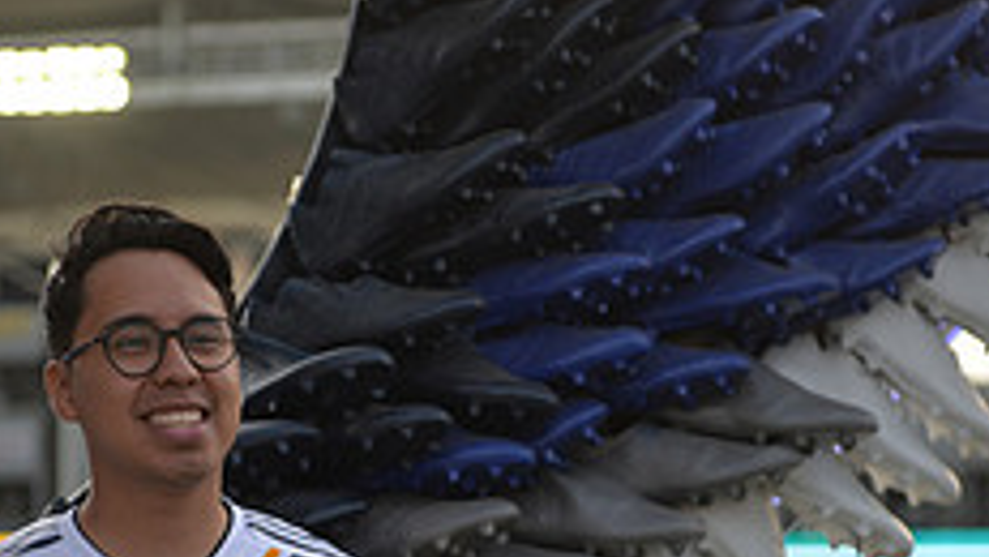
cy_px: 538
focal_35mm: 184
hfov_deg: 11.7
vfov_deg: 6.6
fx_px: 4826
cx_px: 313
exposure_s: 1/800
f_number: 2.8
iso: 200
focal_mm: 70
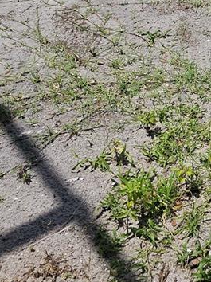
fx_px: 635
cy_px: -11
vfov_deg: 23.8
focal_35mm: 78
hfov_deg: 16.6
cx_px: 343
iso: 10
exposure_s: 1/1533
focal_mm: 6.3
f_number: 1.7
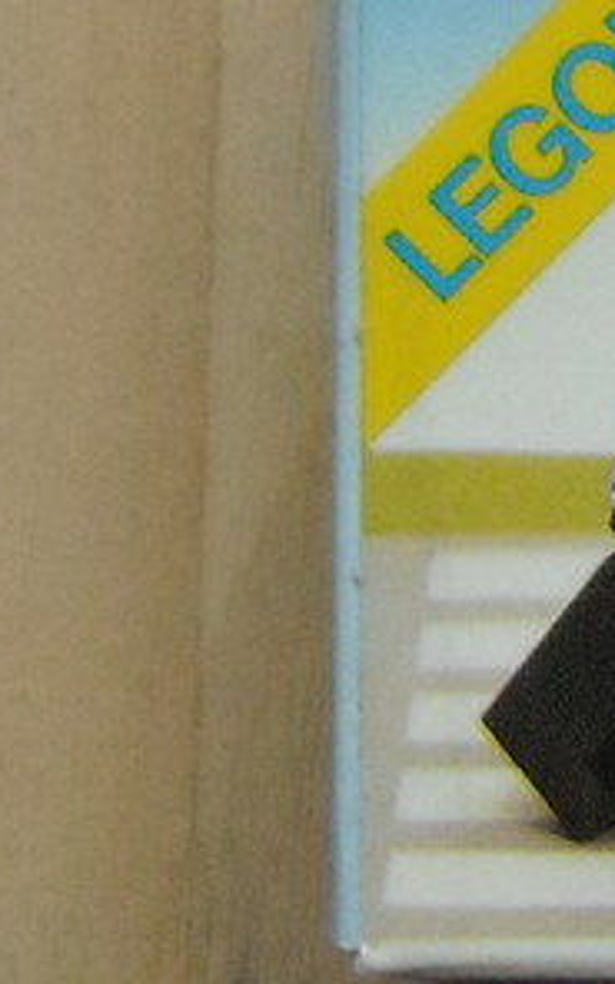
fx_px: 9064
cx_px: 1296
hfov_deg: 3.8
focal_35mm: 338
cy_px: 271
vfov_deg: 6.2
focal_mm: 17.1
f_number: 4.7
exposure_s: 1/239
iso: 800
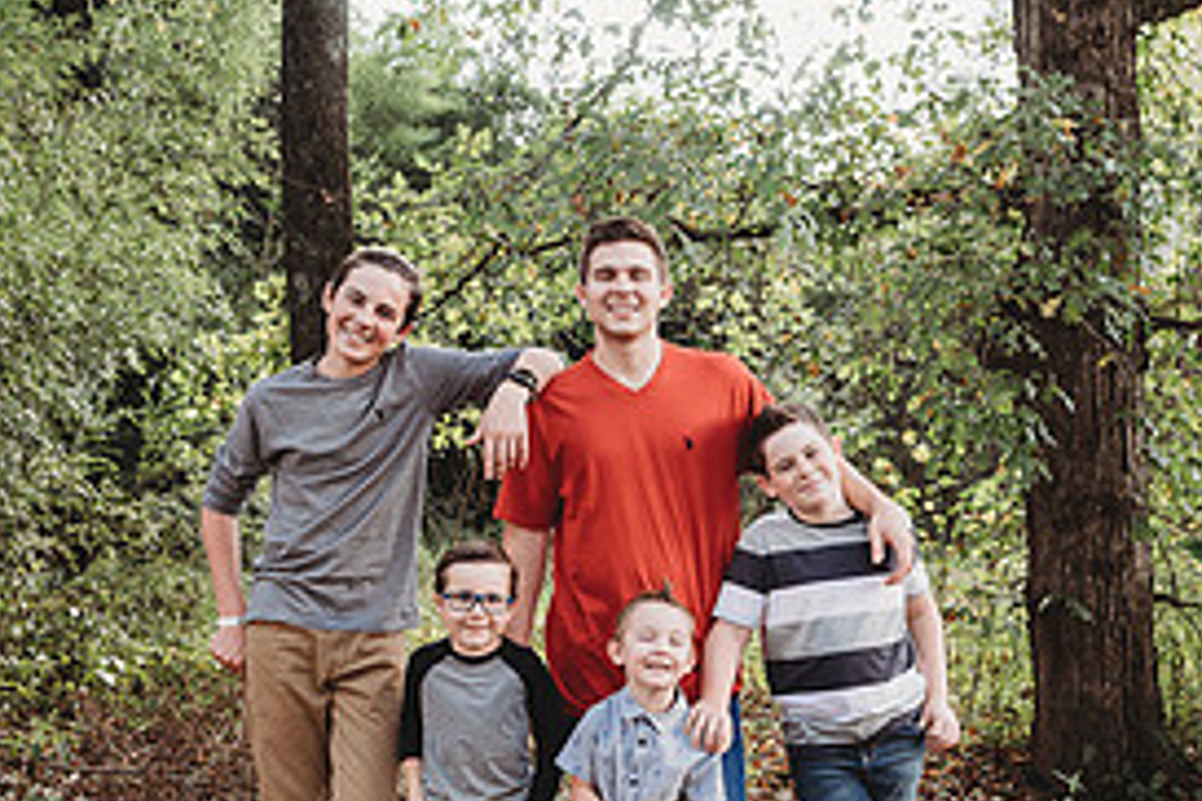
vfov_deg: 26.4
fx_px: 1703
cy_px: 495
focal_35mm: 51
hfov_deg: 38.9
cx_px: 638
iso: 500
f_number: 3.2
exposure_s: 1/250
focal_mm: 24
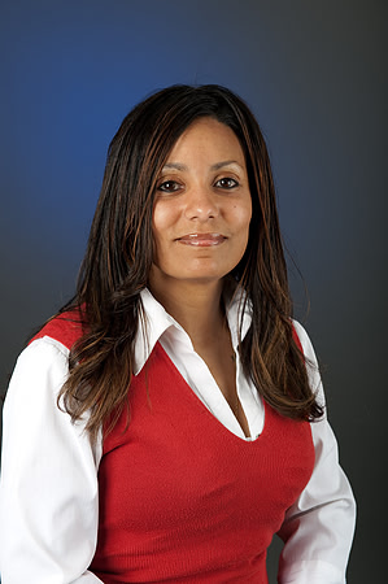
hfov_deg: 19.4
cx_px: 194
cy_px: 292
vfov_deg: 28.9
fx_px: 1134
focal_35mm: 70
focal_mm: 70
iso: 100
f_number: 8
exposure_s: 1/250
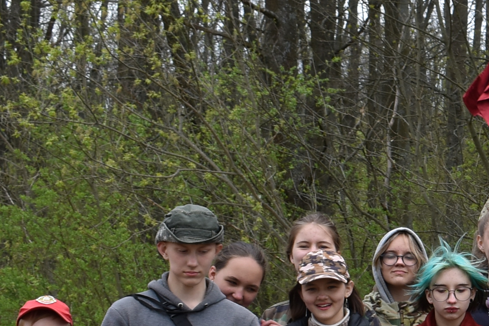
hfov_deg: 14.3
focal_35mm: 133
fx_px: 1806
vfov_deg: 10.3
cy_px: 298
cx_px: 761
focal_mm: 23
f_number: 8
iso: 180
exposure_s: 1/250
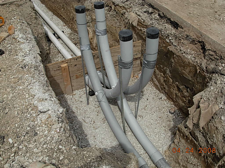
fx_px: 247
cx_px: 112
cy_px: 84
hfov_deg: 49.0
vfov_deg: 37.7
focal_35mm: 38
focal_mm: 6.3
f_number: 4.9
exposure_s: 1/664
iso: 79
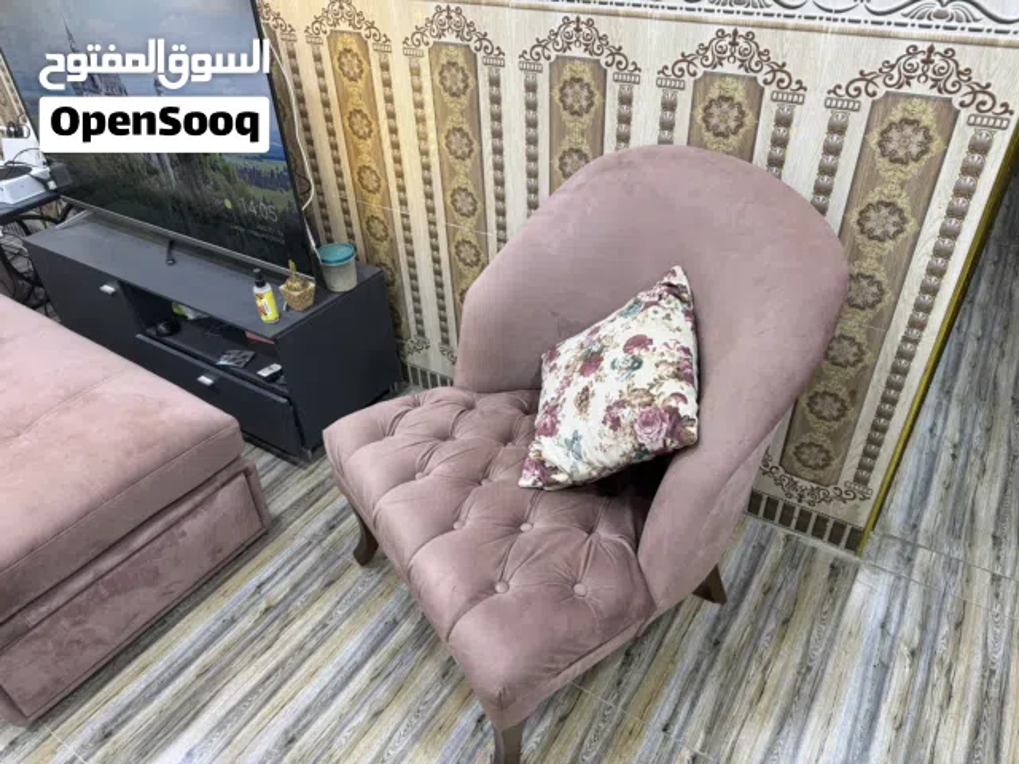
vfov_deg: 56.8
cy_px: 382
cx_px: 510
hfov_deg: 71.6
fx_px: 706
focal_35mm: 24
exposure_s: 1/100
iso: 200
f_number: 1.78
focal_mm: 6.76
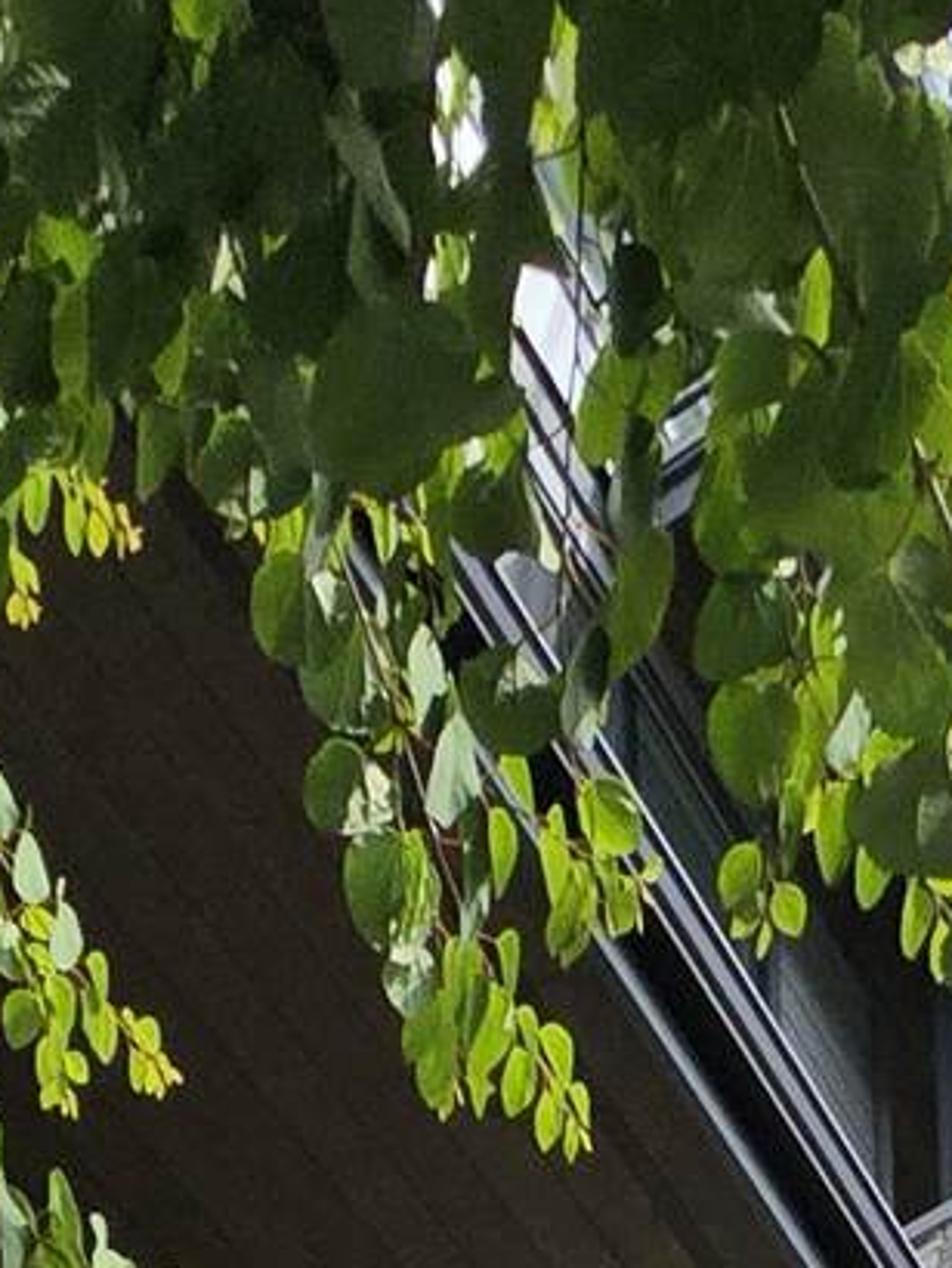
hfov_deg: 20.0
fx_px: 2674
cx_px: 748
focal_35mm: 73
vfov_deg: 13.0
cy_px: 3451
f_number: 2.2
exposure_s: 1/1864
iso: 50
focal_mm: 2.2
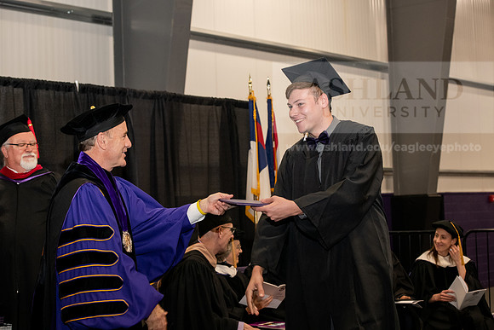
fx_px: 961
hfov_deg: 28.8
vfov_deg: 19.5
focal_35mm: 70
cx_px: 247
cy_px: 165
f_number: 5.6
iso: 2500
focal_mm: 70
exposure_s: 1/200
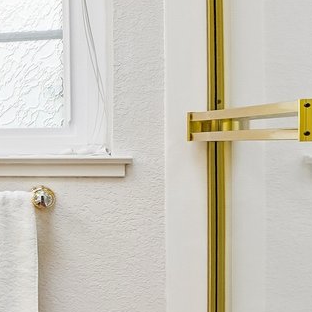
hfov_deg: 11.4
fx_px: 795
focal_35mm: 78
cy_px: 144
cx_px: -634
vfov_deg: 22.2
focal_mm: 14
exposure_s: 1/40
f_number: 8
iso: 640
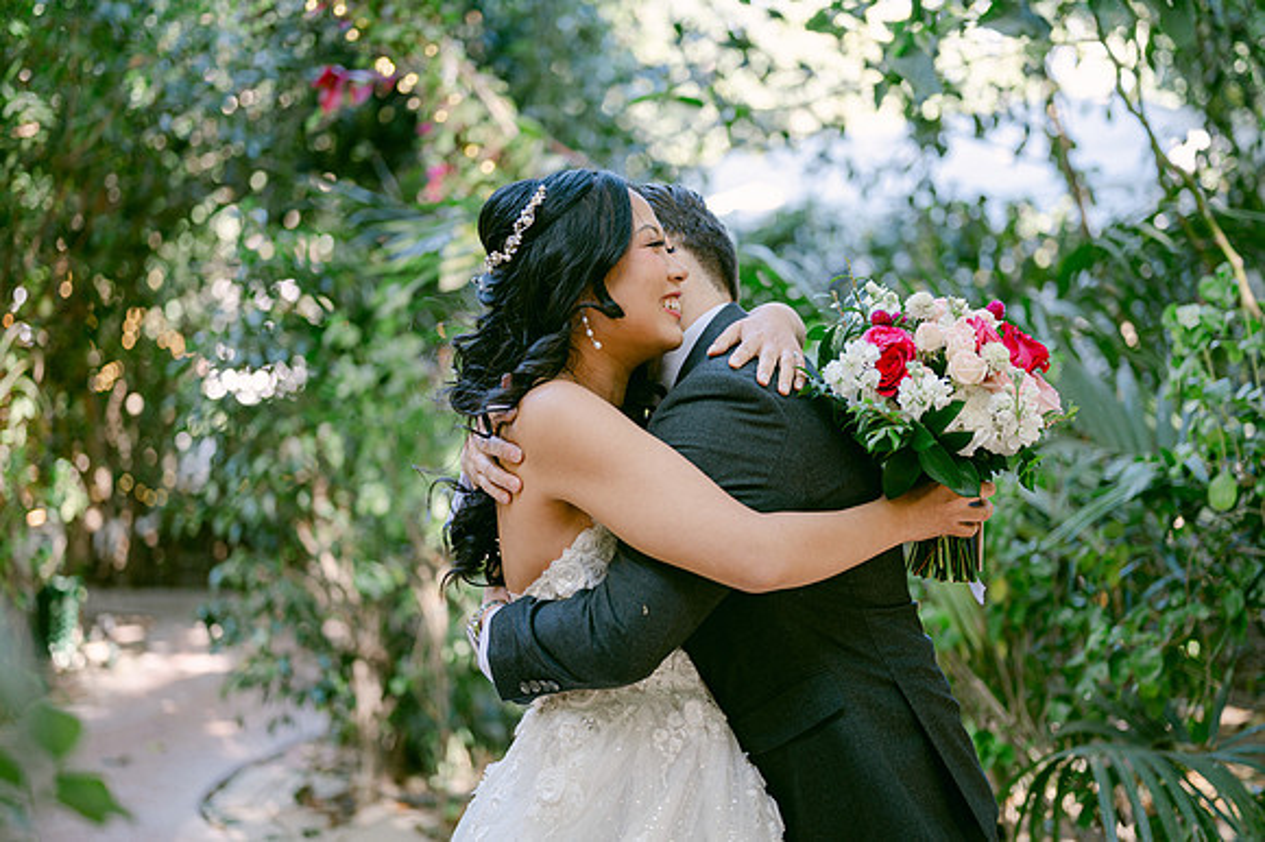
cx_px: 632
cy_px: 421
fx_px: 1756
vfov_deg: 27.0
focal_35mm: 50
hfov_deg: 39.6
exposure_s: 1/125
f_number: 1.8
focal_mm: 50
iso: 140
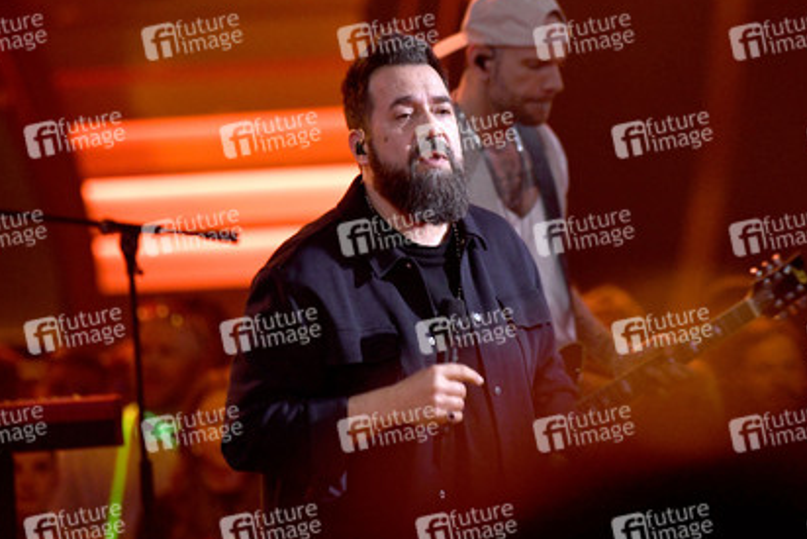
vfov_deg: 2.7
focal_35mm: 503
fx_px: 11279
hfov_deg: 4.1
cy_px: 282
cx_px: 414
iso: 3200
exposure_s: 1/80
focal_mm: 460
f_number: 6.3
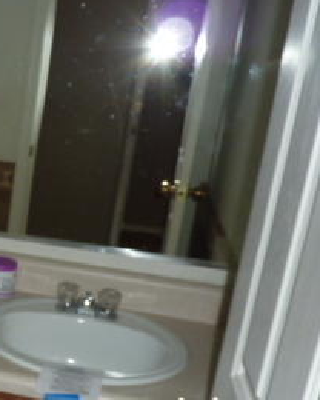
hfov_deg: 22.7
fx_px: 710
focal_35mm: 60
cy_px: 252
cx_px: -95
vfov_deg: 31.3
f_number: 4
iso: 125
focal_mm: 4.1
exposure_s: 1/30
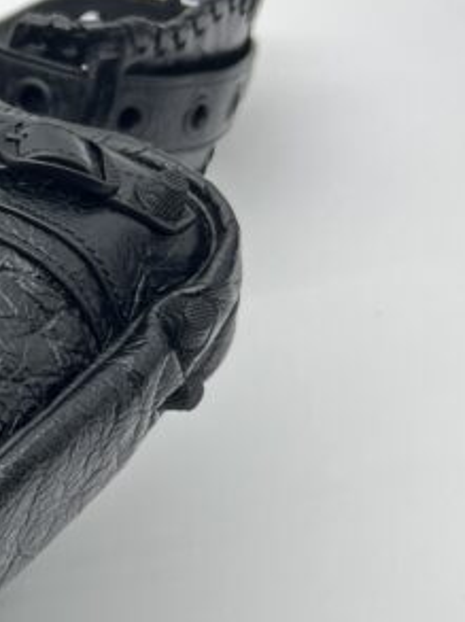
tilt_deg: -42.1
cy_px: 420
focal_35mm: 91
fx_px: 1633
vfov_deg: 21.5
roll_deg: +2.9
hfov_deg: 15.1
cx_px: -206
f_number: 1.5
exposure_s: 1/100
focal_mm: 5.7
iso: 40
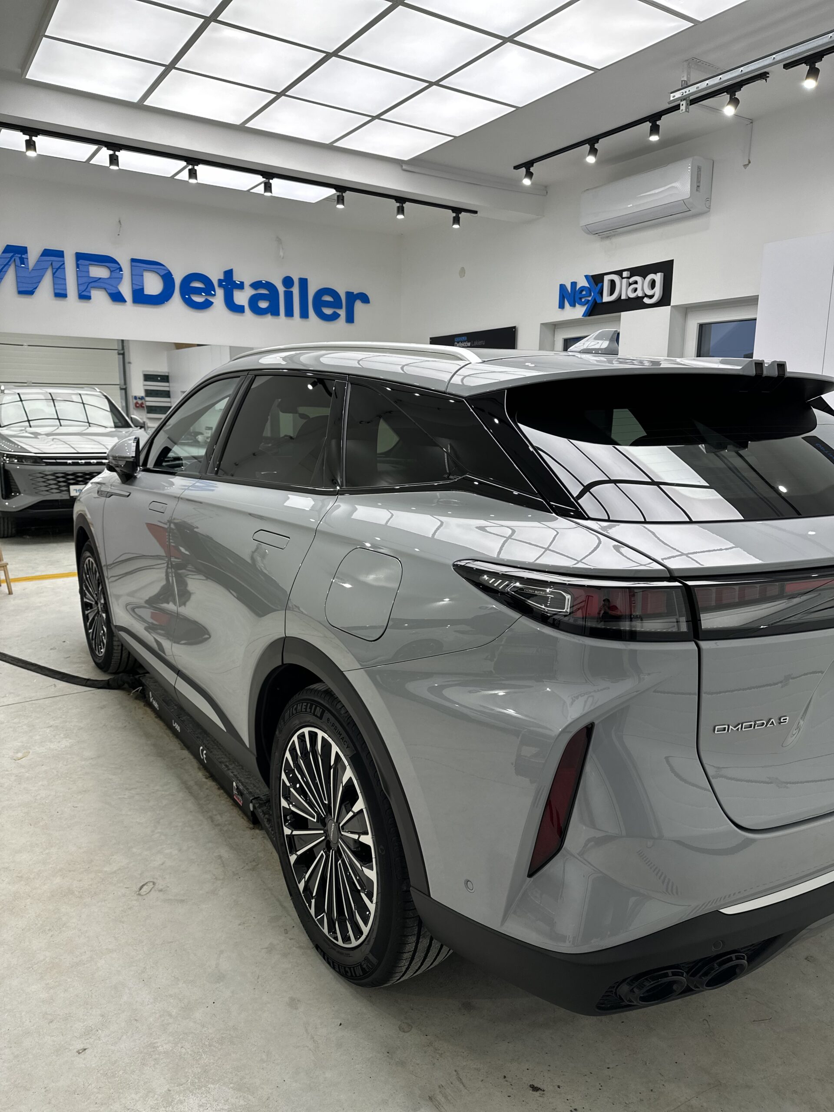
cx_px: 417
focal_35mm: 24
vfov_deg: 71.6
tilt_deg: -9.4
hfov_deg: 56.8
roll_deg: -0.2
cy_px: 556
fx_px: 771
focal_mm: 6.86
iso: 64
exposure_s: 1/225
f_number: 1.78
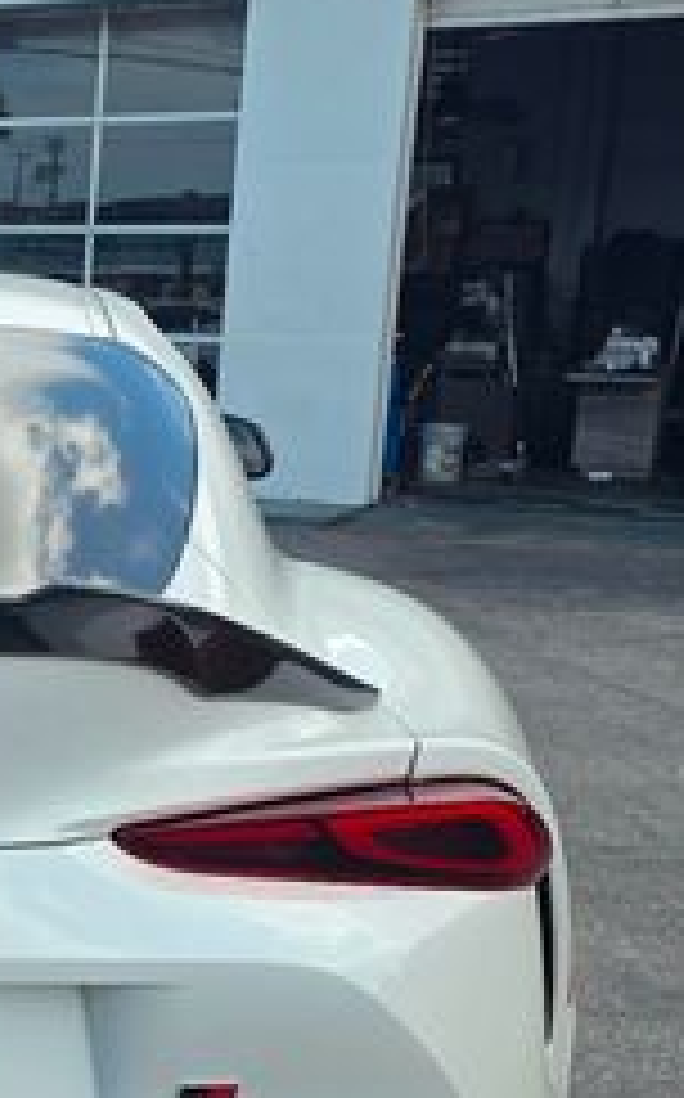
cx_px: -274
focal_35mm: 64
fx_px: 1913
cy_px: 688
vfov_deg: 31.9
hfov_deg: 18.4
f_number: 1.7
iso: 80
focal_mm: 6.3
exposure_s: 1/3067
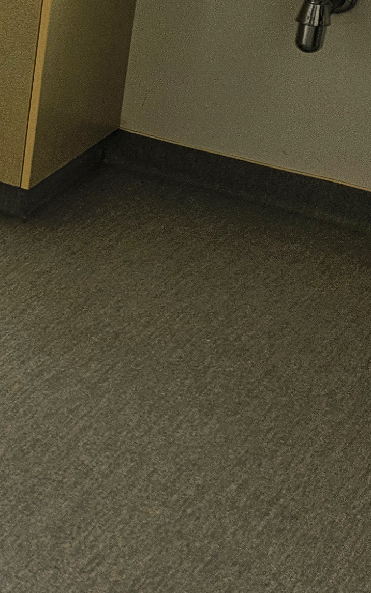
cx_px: -616
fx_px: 1375
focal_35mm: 85
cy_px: -24
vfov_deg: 23.2
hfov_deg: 11.5
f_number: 1.8
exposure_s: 1/526
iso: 25
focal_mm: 5.4
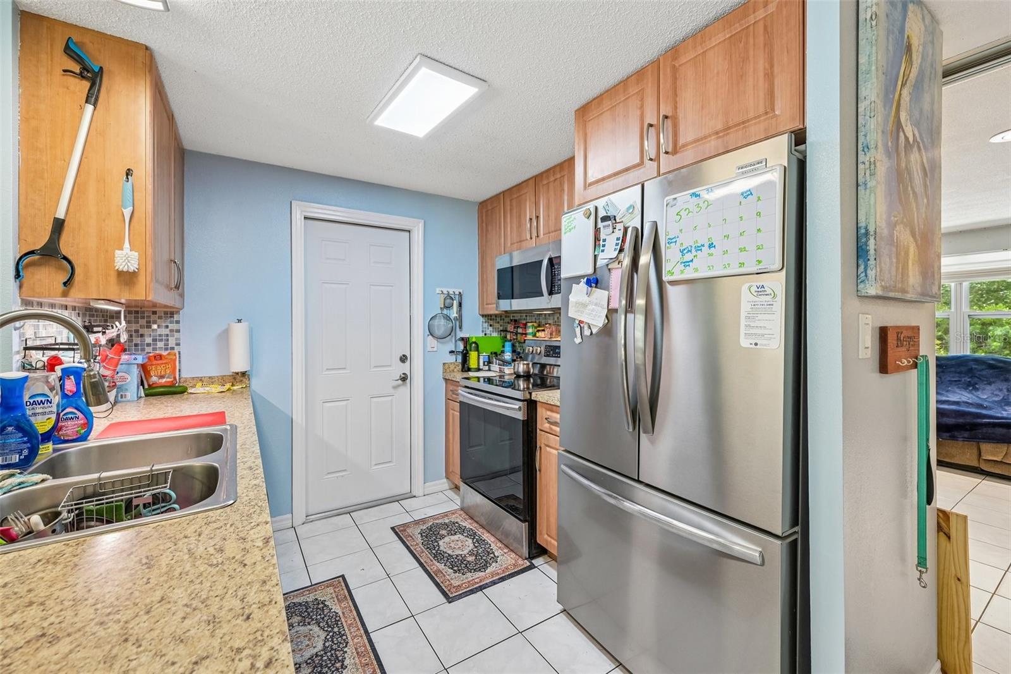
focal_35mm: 14
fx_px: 393
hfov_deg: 104.3
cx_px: 506
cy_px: 337
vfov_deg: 81.2
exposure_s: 1/15
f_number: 8
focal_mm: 14
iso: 400
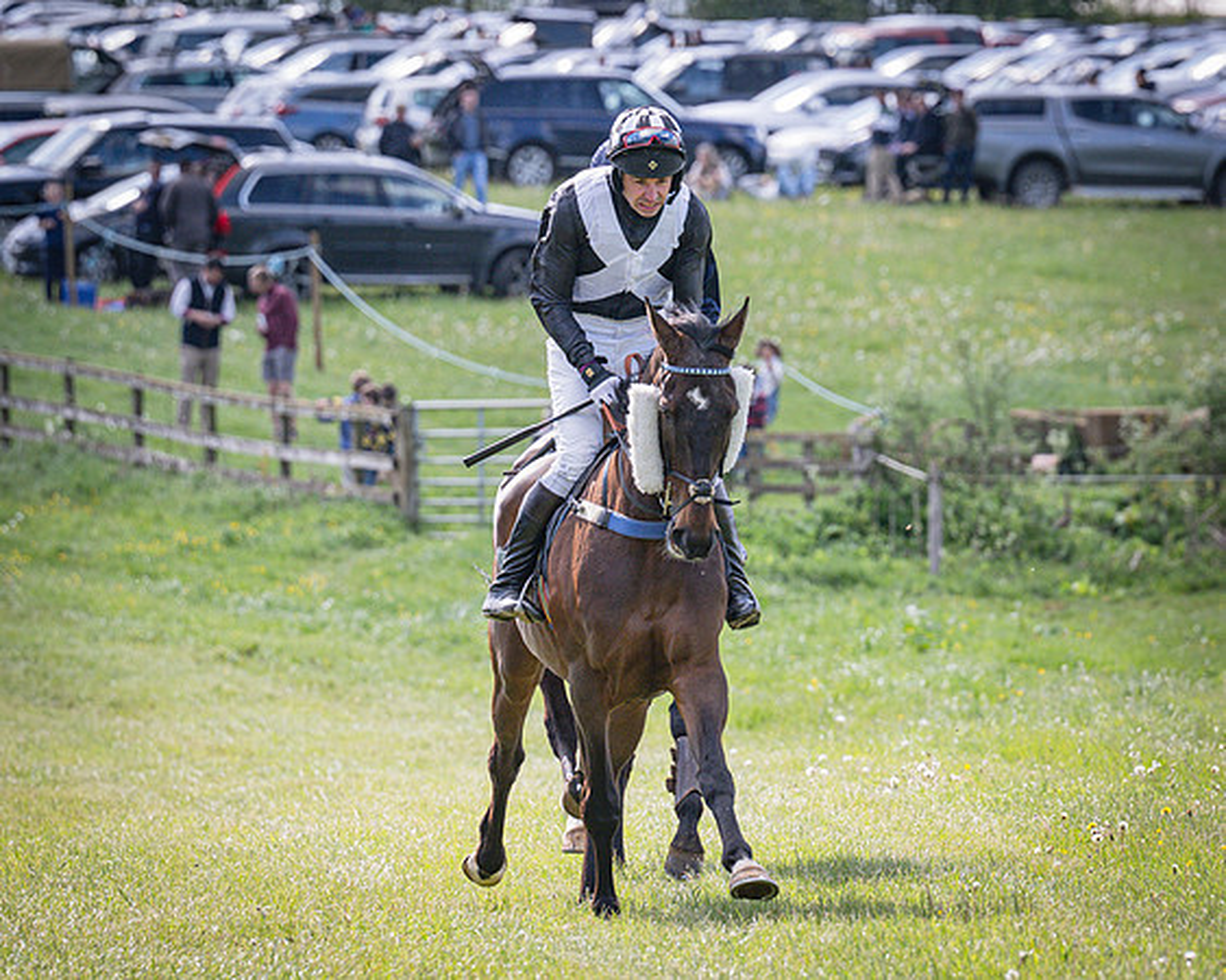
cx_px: 612
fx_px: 12644
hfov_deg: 5.6
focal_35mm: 349
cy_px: 466
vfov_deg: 4.4
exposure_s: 1/2000
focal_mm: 170
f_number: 4
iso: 400
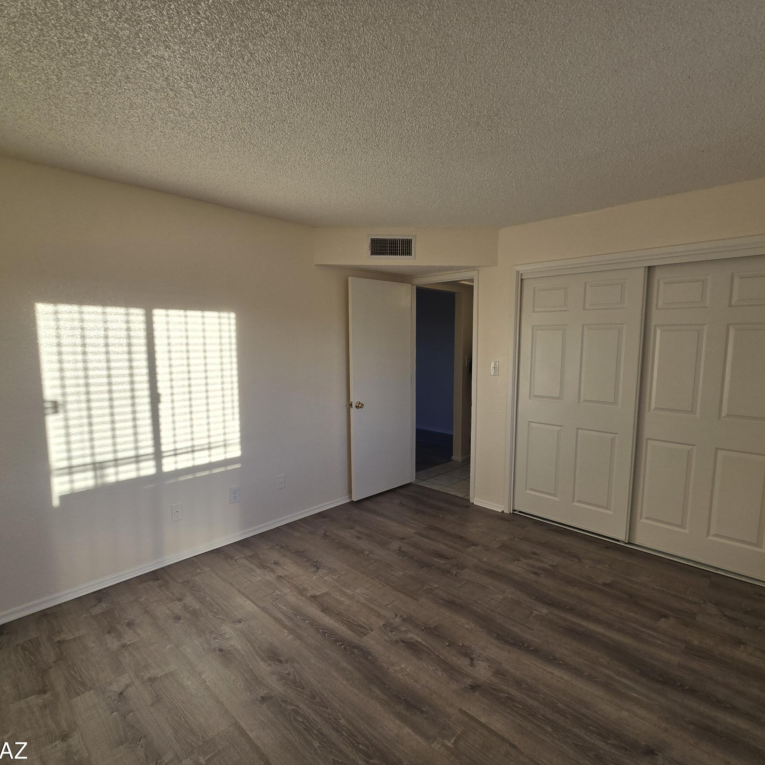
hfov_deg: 87.4
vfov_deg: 87.4
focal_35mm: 16
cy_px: 388
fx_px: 400
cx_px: 397
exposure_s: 1/330
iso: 50
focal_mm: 2.2
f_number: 2.2
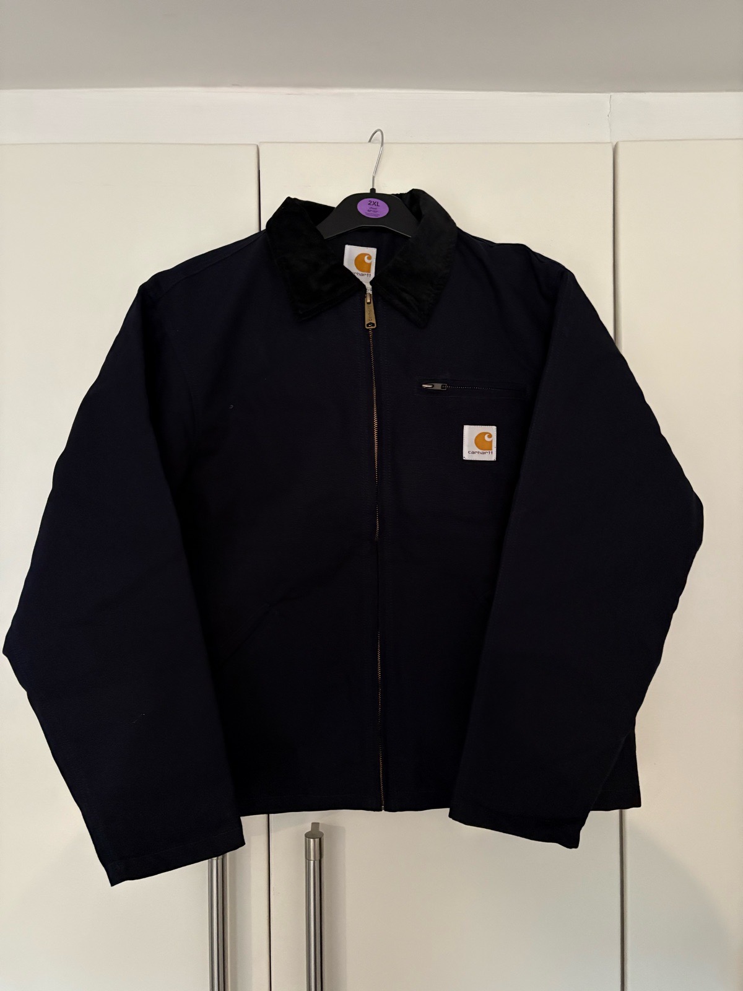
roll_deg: +0.7
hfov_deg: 53.1
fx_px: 744
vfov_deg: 67.3
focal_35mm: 26
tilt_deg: +0.0
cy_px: 496
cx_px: 372
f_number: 1.6
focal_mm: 5.96
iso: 800
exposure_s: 1/25
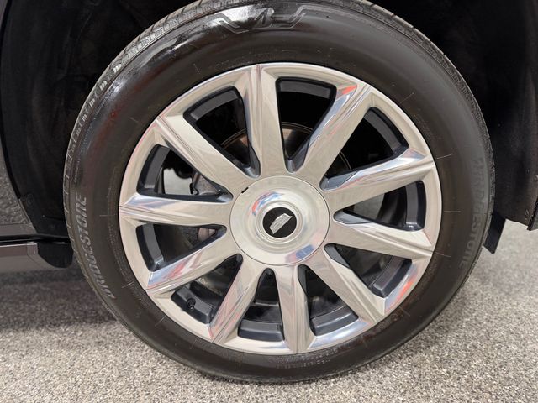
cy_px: 202
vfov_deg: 56.8
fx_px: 373
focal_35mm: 24
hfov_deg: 71.6
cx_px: 269
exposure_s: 1/120
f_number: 1.78
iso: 160
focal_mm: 6.76
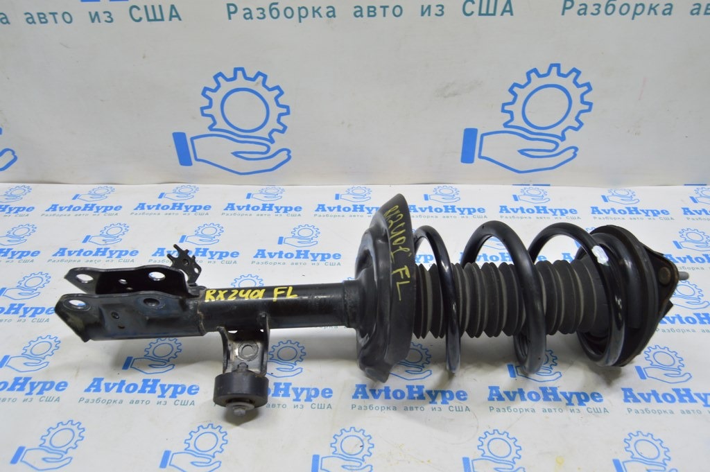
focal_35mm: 28
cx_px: 355
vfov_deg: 45.6
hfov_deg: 64.6
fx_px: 562
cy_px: 236
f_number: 5.6
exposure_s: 1/20
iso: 400
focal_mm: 19
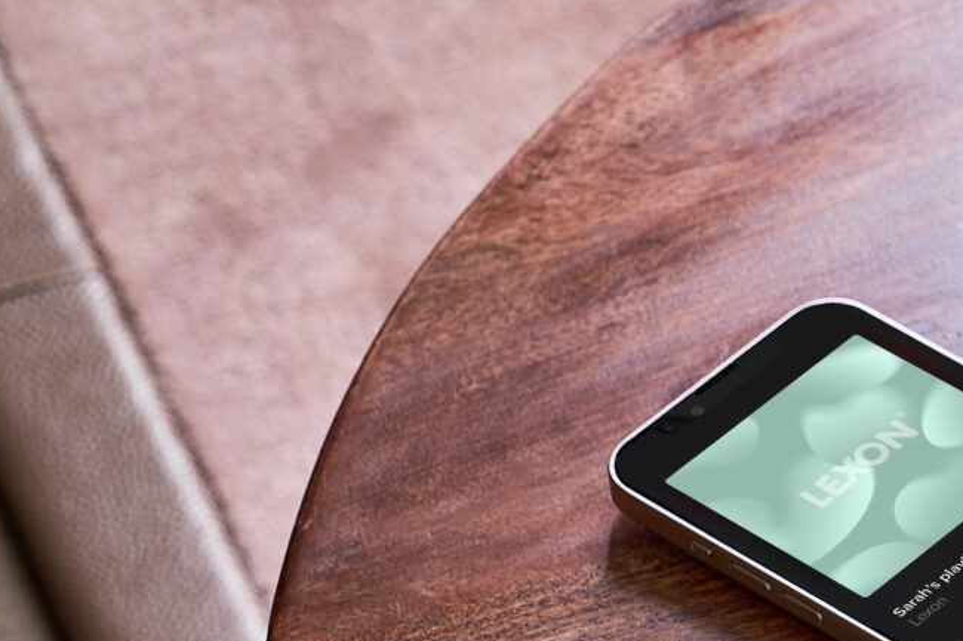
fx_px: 7167
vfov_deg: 5.1
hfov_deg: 7.5
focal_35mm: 268
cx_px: 1736
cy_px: -98
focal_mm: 68
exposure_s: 1/8
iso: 125
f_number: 9
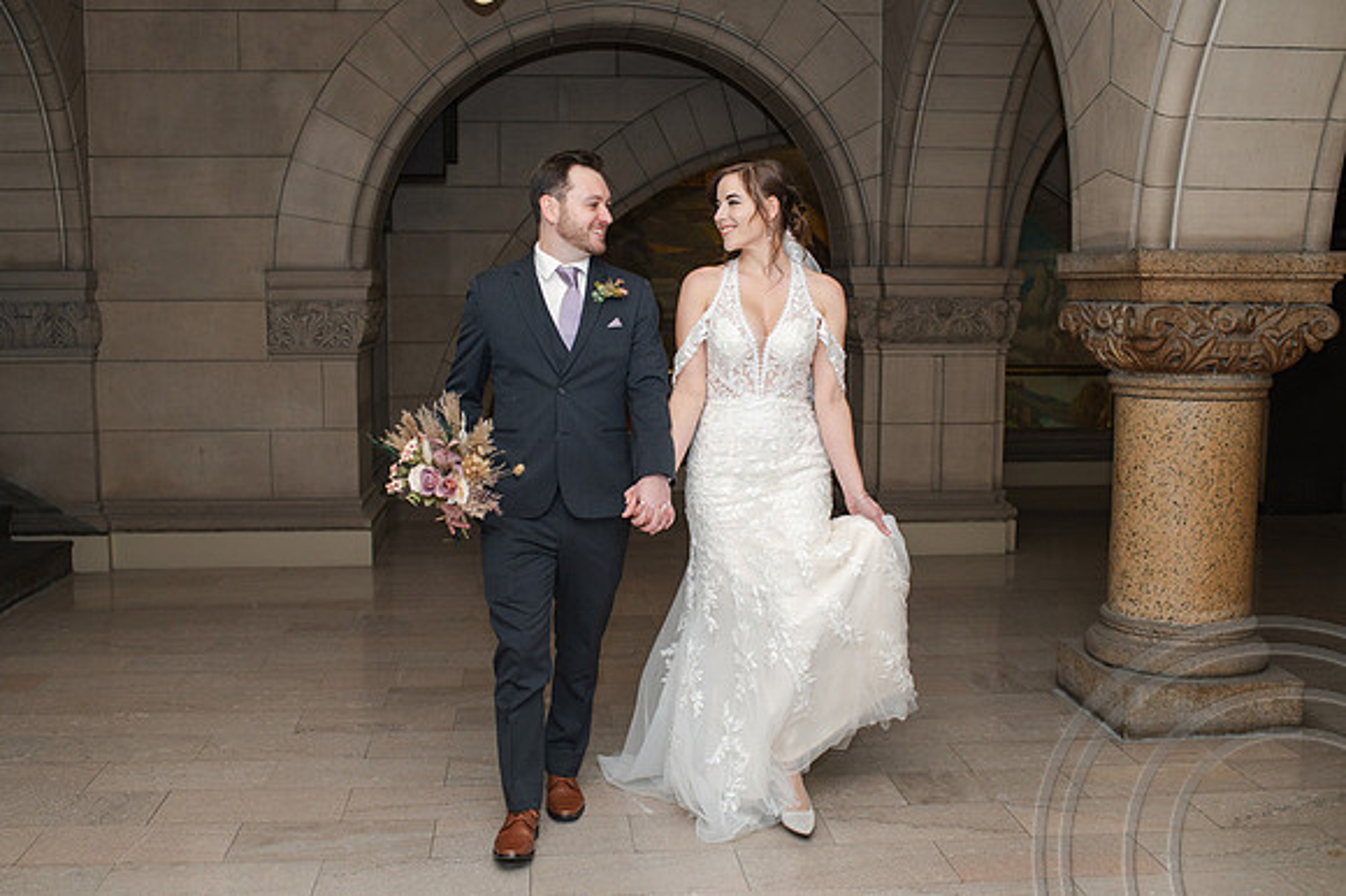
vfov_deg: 35.2
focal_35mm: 38
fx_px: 1414
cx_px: 627
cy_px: 448
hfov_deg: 50.9
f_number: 3.5
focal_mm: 35
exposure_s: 1/200
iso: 1000
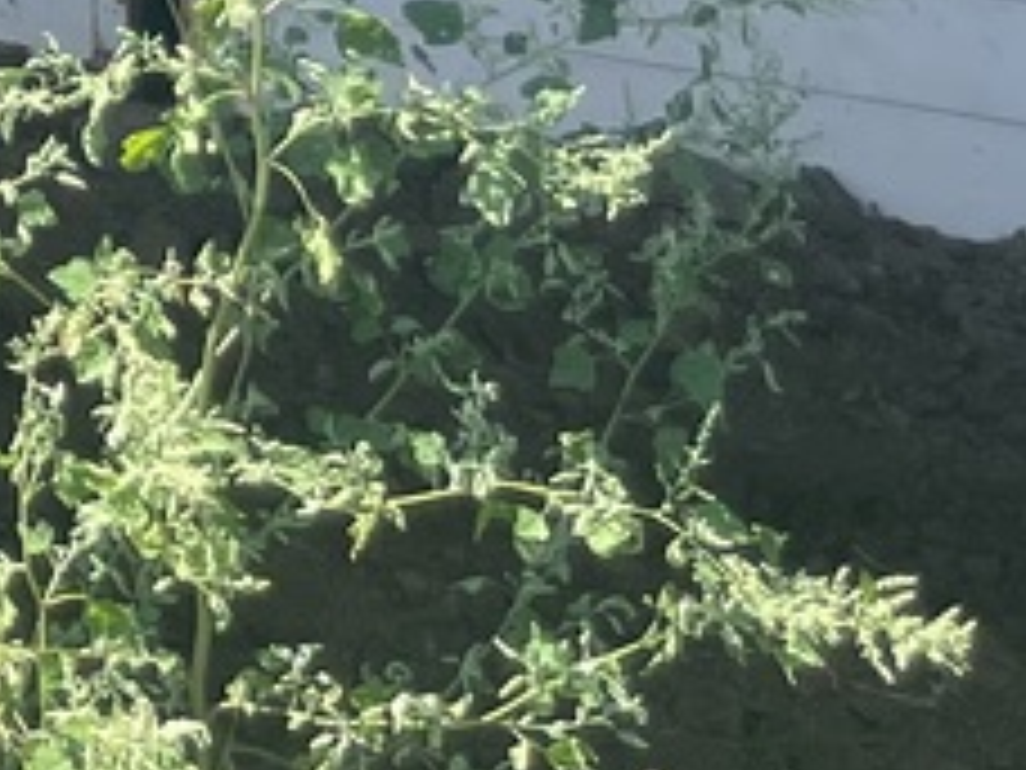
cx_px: -1840
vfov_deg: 8.3
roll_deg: -0.7
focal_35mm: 164
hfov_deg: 9.8
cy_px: -1067
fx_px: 4861
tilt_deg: -1.5
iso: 32
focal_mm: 4.2
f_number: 1.6
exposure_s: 1/1171
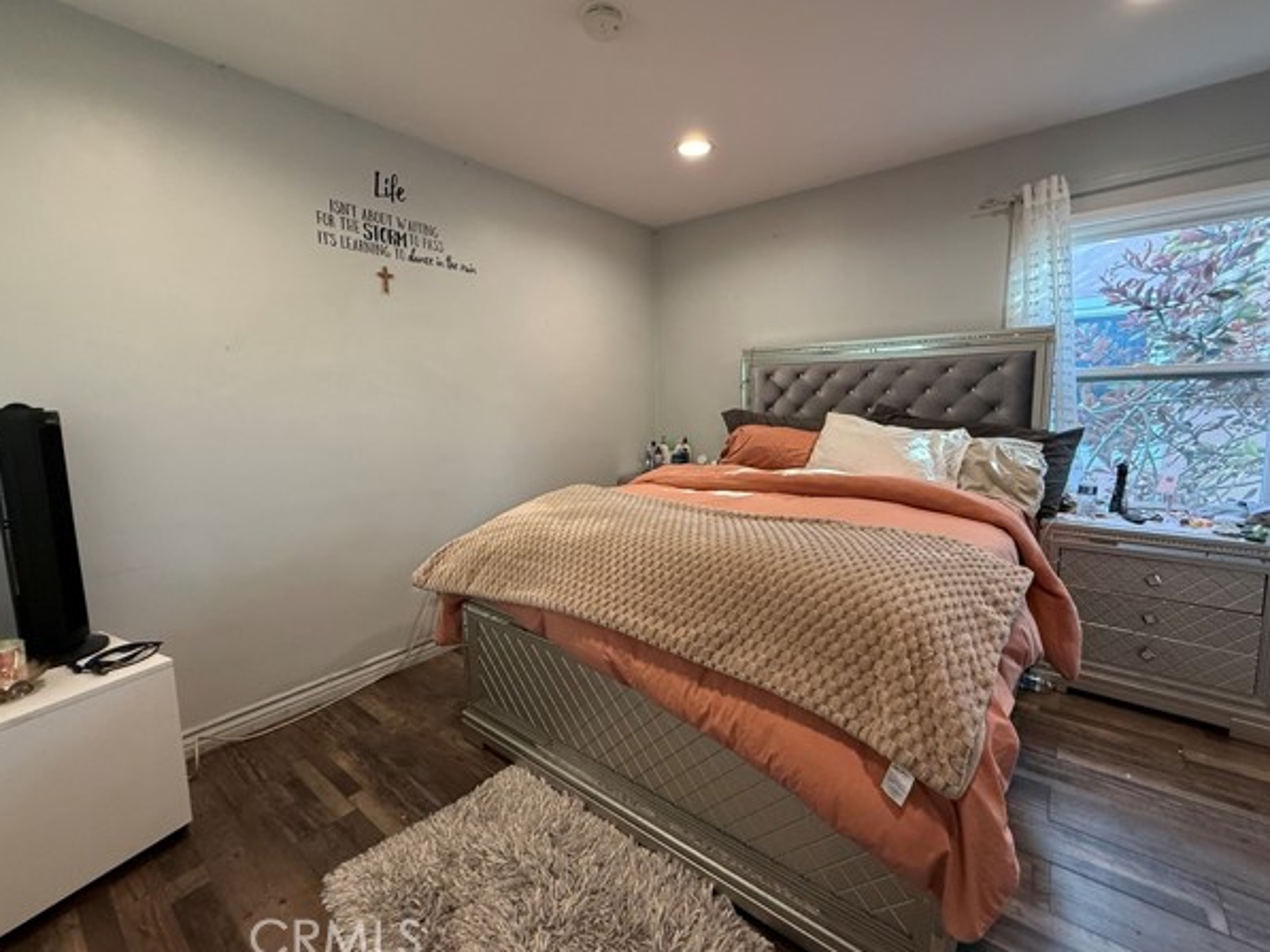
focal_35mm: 15
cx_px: 634
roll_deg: +1.0
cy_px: 459
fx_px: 550
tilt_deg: -5.9
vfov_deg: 81.7
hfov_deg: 98.2
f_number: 2.2
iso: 400
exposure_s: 1/120
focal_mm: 2.22
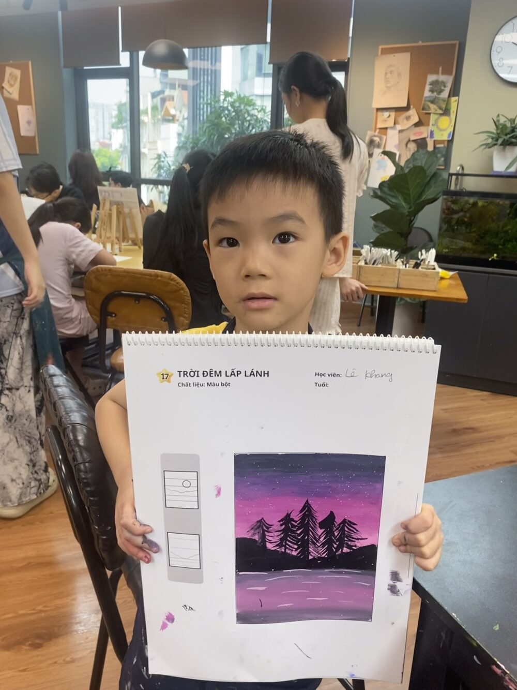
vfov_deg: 67.3
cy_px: 345
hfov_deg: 53.1
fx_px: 518
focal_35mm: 26
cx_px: 258
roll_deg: -1.4
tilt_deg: -16.8
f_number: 1.8
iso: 100
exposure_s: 1/122
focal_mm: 4.25
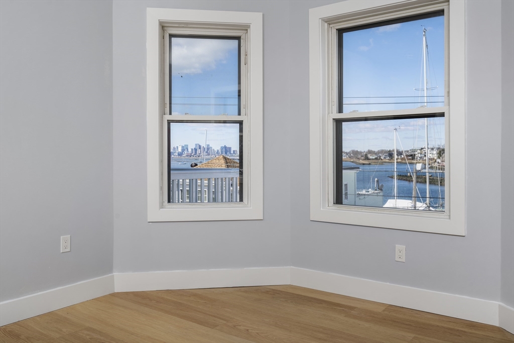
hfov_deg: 61.9
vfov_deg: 43.6
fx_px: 428
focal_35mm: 30
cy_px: 172
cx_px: 257
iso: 100
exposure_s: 1/200
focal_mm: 30
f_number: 8
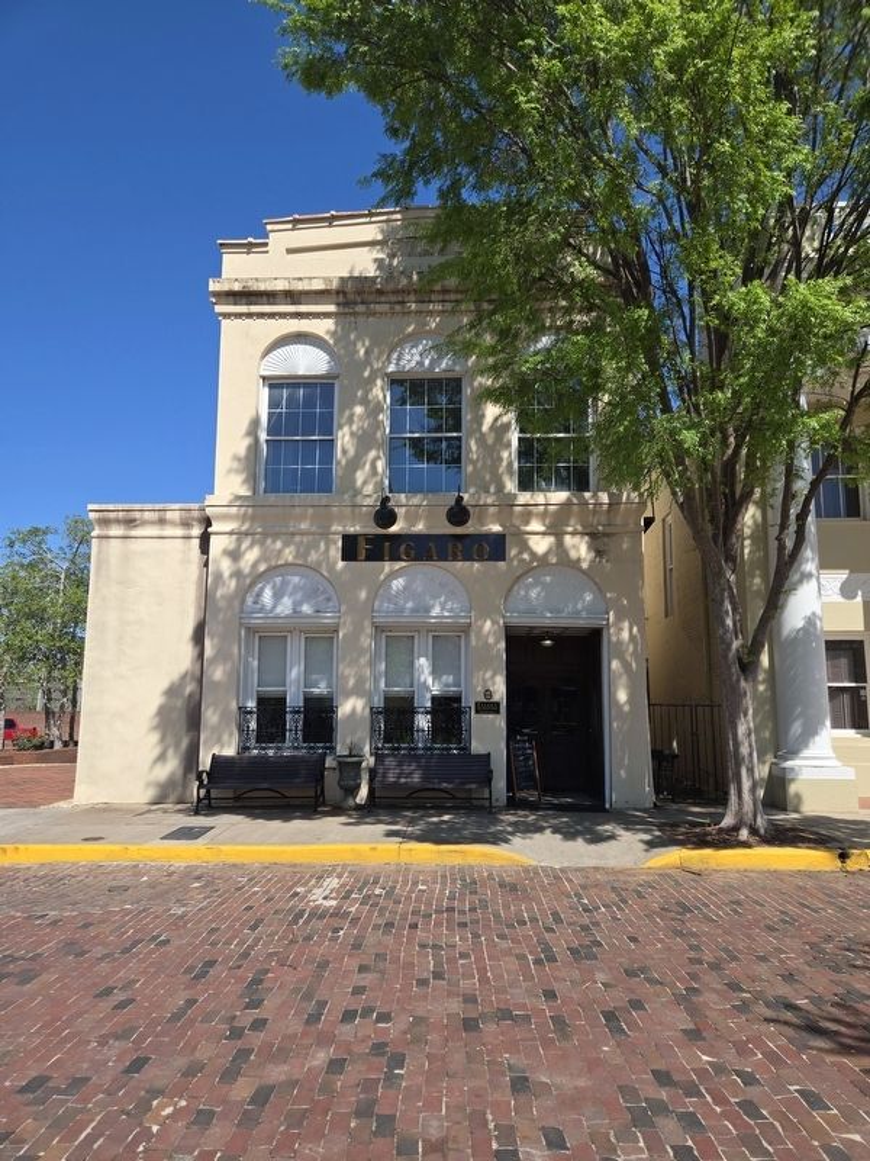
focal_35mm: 23
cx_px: 435
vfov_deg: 73.9
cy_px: 580
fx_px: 771
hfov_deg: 58.9
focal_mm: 5.4
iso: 25
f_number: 1.8
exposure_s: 1/1737
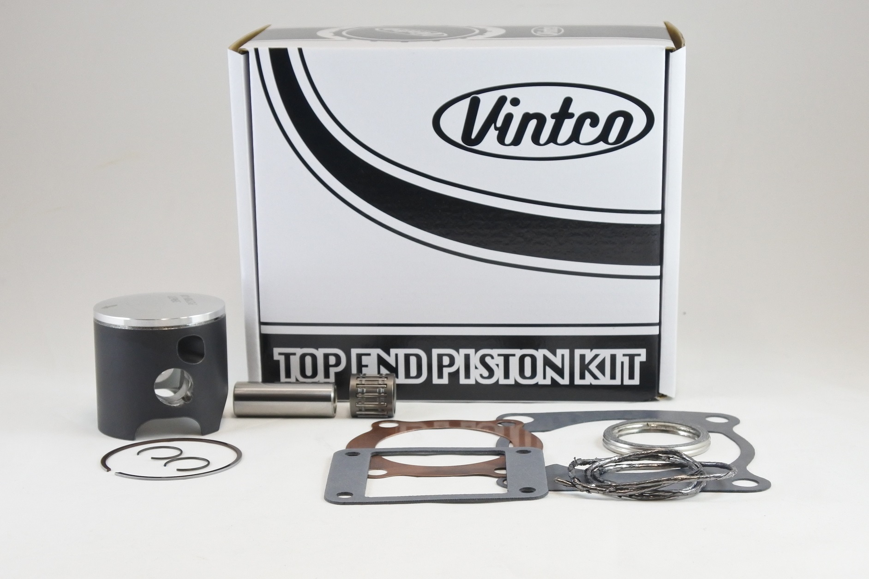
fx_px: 1376
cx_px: 434
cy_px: 290
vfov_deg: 23.8
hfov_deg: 35.0
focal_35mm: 57
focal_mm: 21.4
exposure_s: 1/125
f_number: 4.8
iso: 640
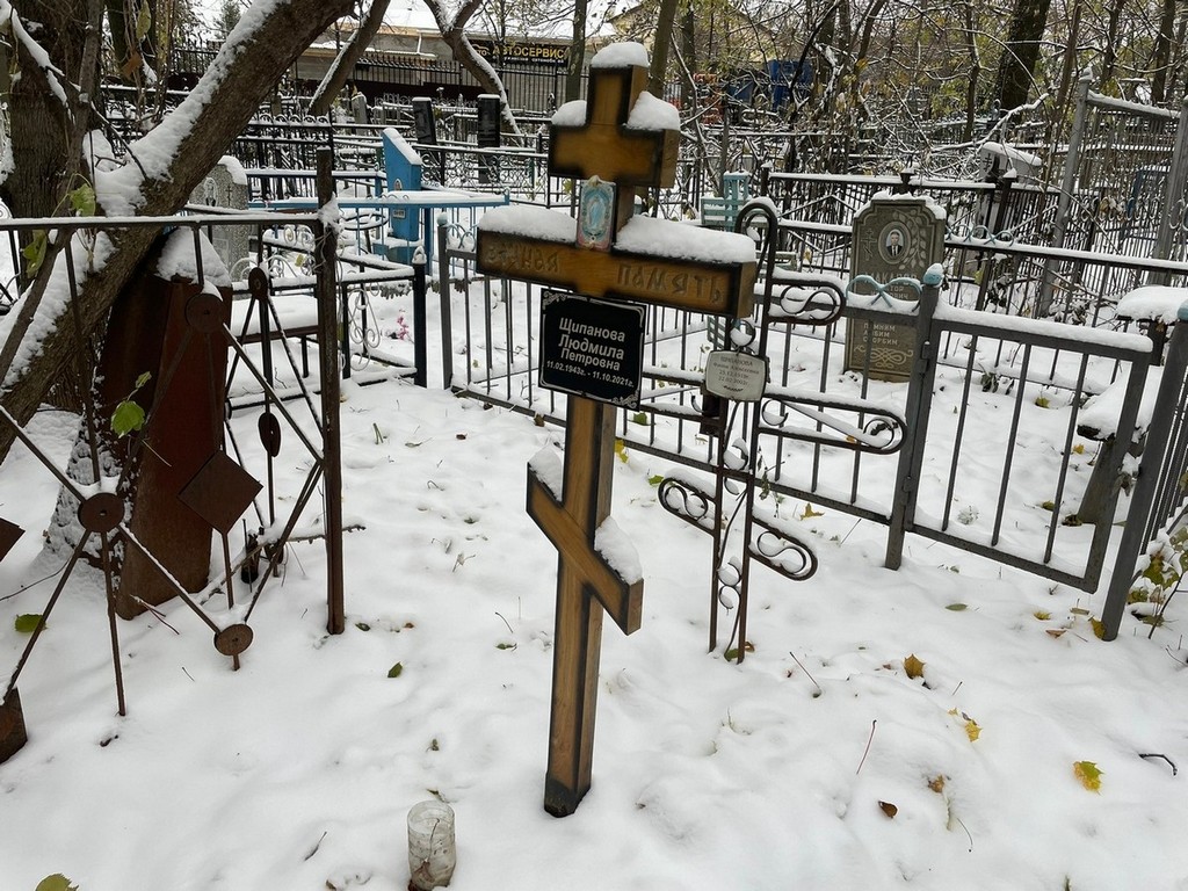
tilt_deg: -17.5
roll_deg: -2.6
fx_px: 892
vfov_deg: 53.1
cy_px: 446
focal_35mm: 26
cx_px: 594
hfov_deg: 67.3
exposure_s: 1/136
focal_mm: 4.2
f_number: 1.6
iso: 32
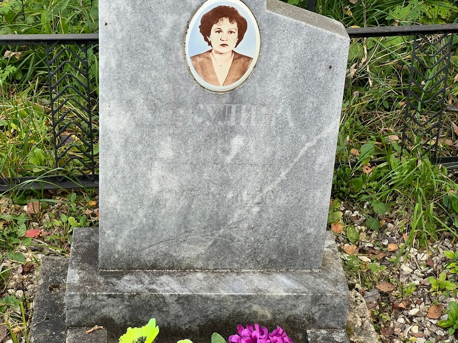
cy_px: 172
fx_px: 1019
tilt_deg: -27.3
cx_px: 229
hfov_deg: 25.3
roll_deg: -0.5
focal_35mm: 77
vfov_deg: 19.1
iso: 50
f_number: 2.8
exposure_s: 1/121
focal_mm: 9
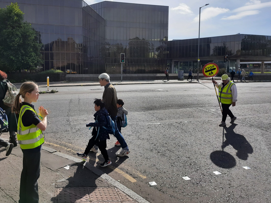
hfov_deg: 61.1
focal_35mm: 29
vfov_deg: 48.0
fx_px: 227
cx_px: 108
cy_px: 85
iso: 20
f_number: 1.8
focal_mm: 5.23
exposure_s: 1/1119
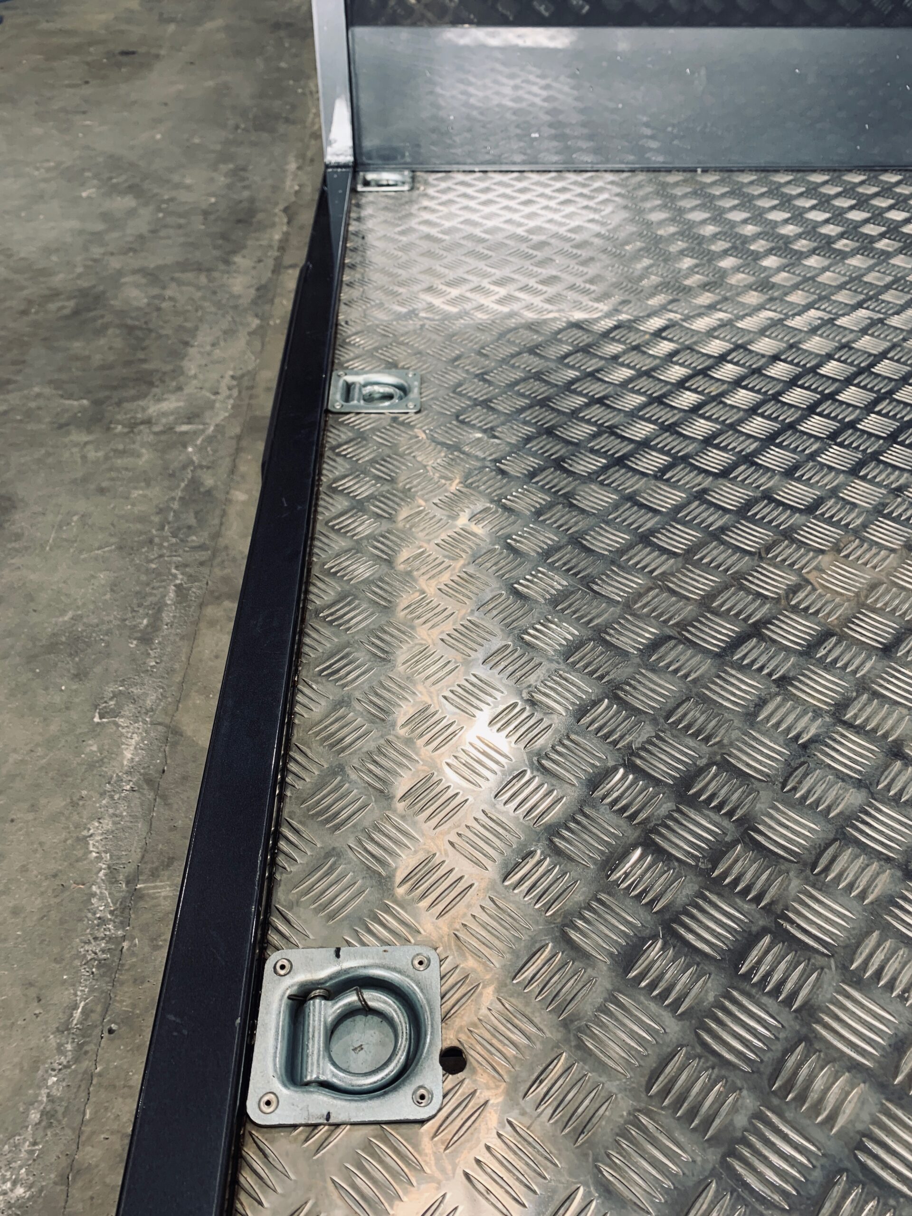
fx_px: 913
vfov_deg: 67.3
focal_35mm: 26
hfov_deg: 53.1
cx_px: 456
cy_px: 608
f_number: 1.8
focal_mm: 4.25
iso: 64
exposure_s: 1/121
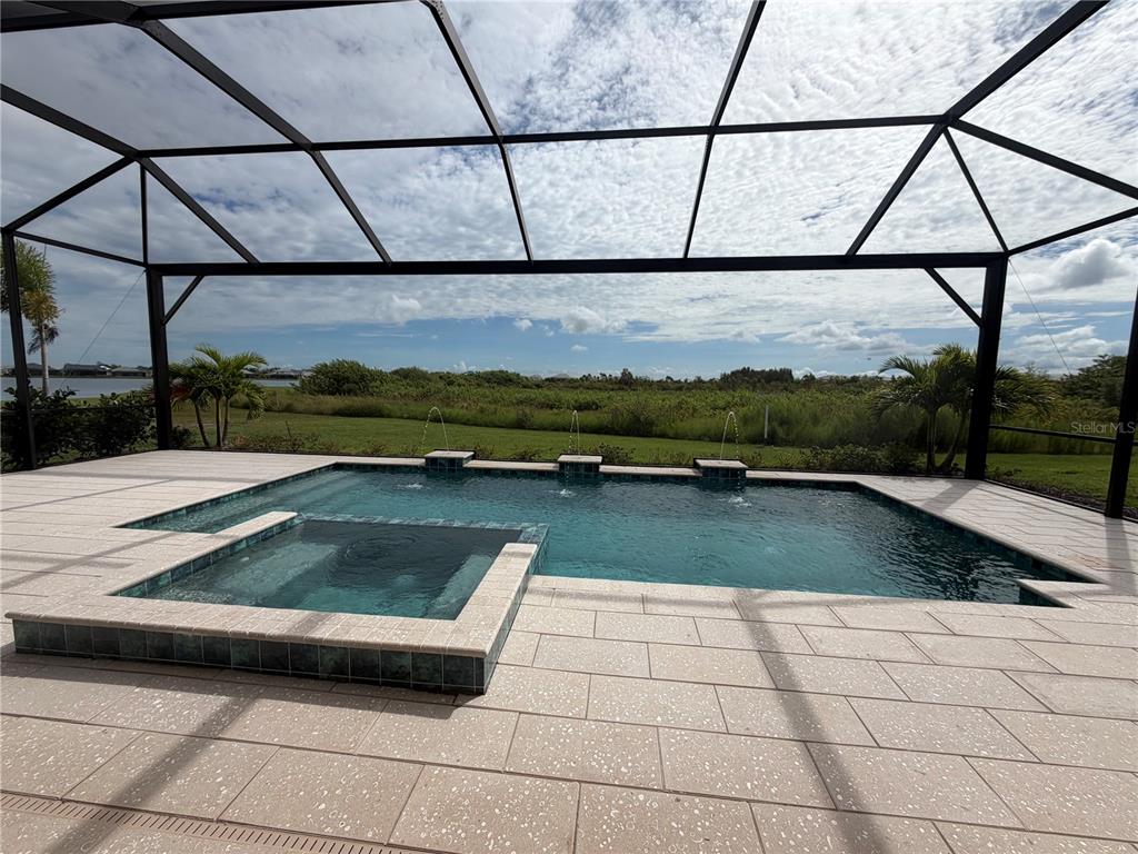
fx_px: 460
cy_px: 427
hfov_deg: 102.1
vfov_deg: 85.7
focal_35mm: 14
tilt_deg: -6.1
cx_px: 569
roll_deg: -2.0
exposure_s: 1/1497
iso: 20
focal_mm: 2.22
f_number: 2.2
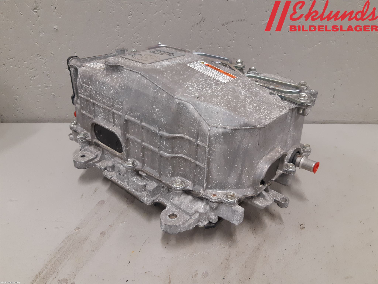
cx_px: 189
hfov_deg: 67.3
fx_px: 284
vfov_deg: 53.1
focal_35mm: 26
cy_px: 142
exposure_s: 1/50
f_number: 1.7
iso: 125
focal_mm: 3.93
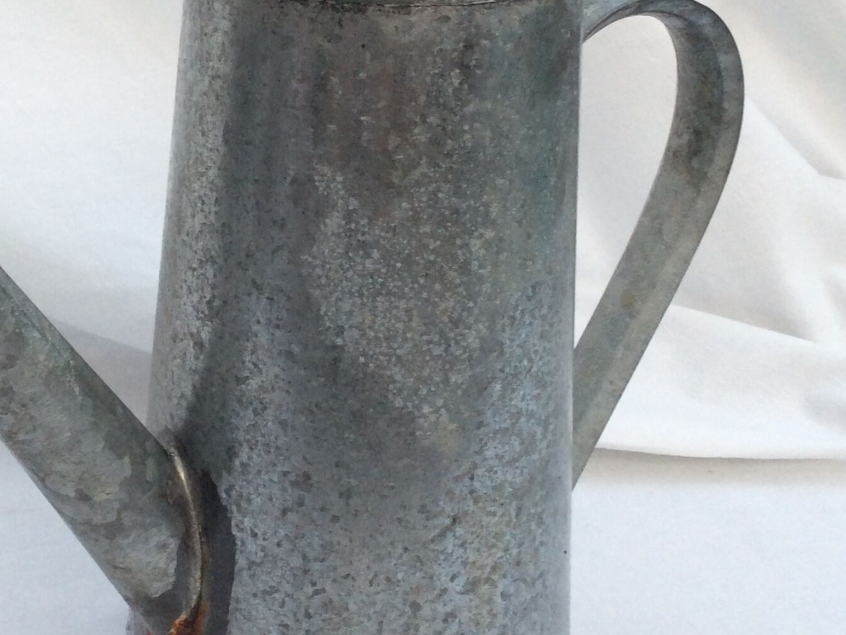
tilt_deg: -22.7
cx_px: 262
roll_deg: -0.5
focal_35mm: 62
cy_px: 212
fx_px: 1515
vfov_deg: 23.5
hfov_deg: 30.9
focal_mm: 3.3
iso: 50
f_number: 2.4
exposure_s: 1/100
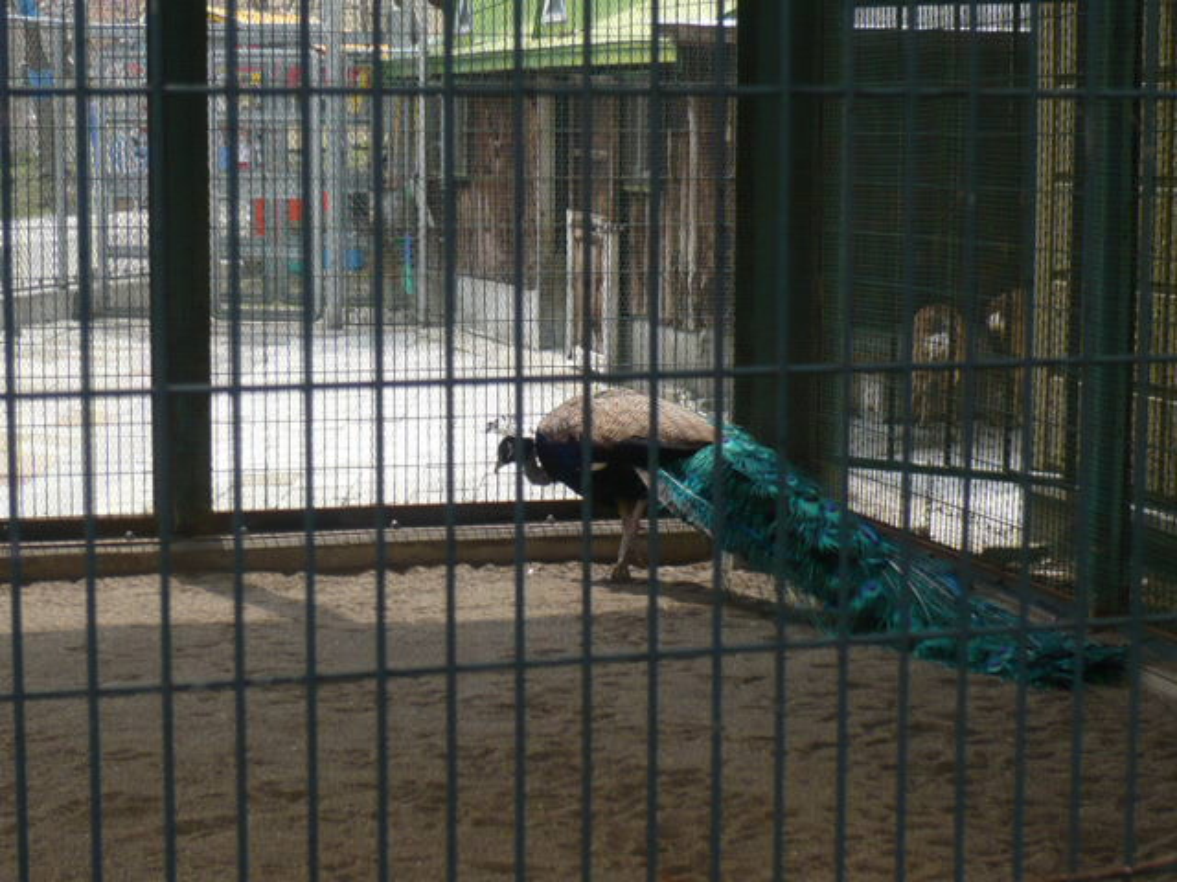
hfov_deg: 25.3
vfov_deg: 19.1
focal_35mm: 77
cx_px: 588
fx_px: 2618
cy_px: 441
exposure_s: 1/400
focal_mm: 8.4
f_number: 3.8
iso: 100
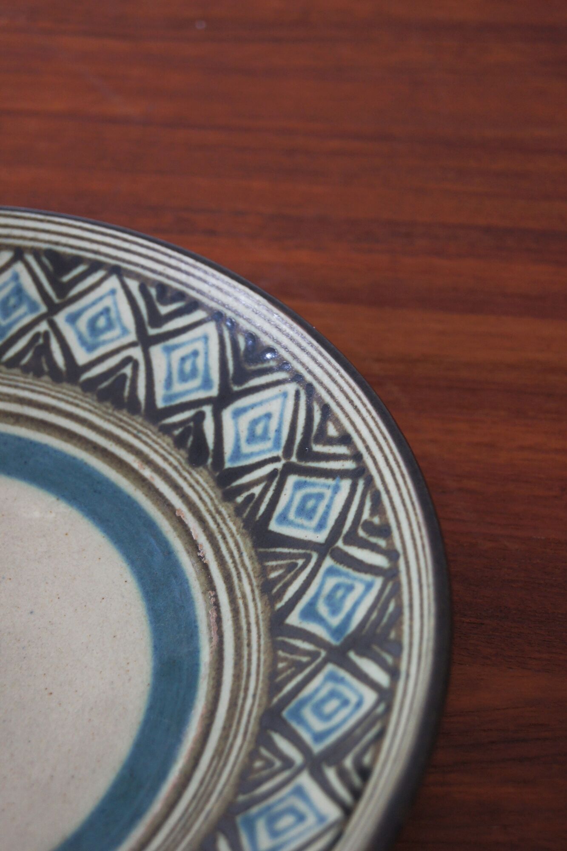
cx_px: 284
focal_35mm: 60
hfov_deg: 22.6
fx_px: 1418
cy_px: 426
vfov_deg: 33.4
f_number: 5.6
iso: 400
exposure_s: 1/125
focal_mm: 40
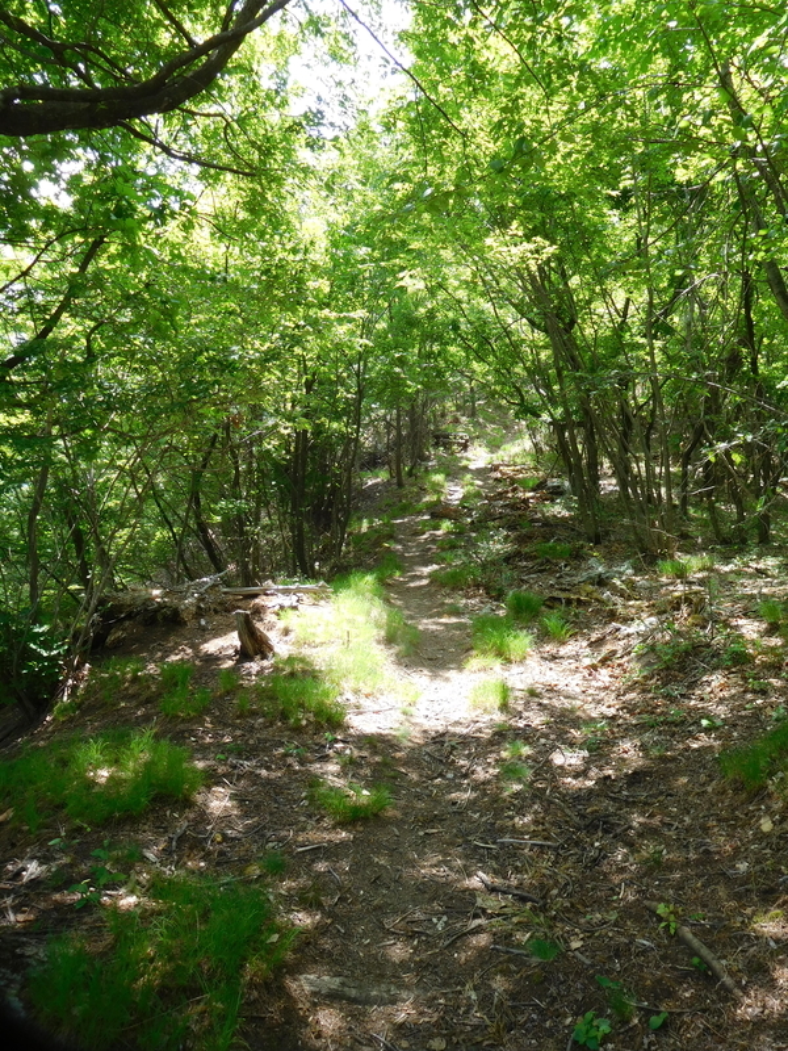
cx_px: 394
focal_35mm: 25
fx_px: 759
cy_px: 526
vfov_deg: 69.4
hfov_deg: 54.9
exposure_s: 1/2000
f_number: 3.4
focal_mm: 4.5
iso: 125
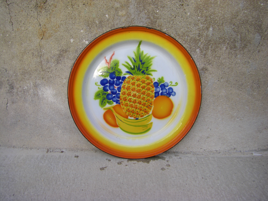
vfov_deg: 37.7
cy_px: 100
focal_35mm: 38
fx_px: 294
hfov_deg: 49.0
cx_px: 134
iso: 64
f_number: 3.5
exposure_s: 1/200
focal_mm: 6.3
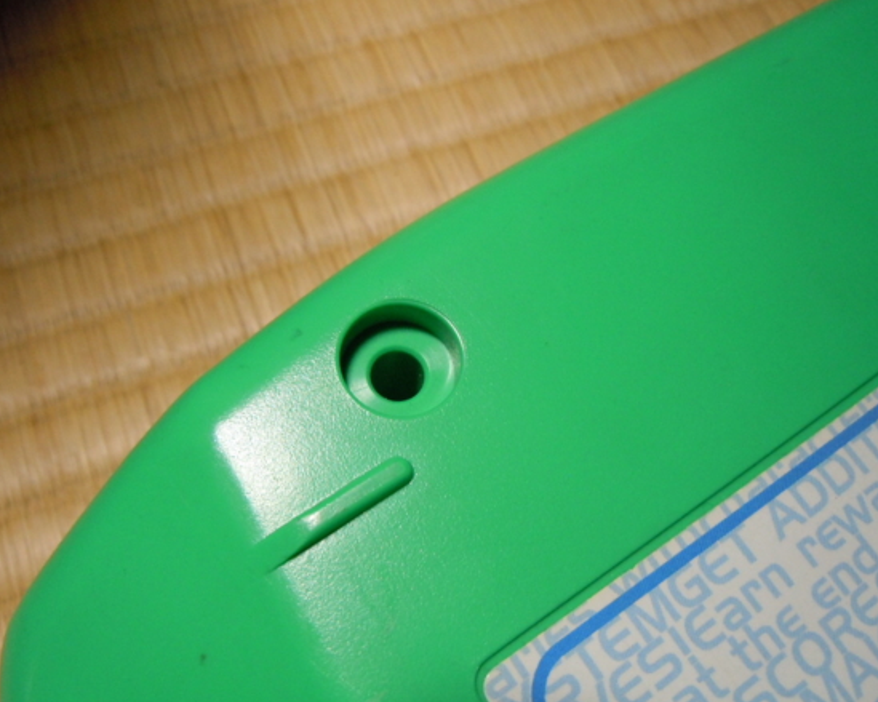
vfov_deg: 45.8
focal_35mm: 32
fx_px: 831
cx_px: 422
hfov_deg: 55.7
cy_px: 352
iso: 400
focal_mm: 5.4
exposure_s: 1/20
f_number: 3.5
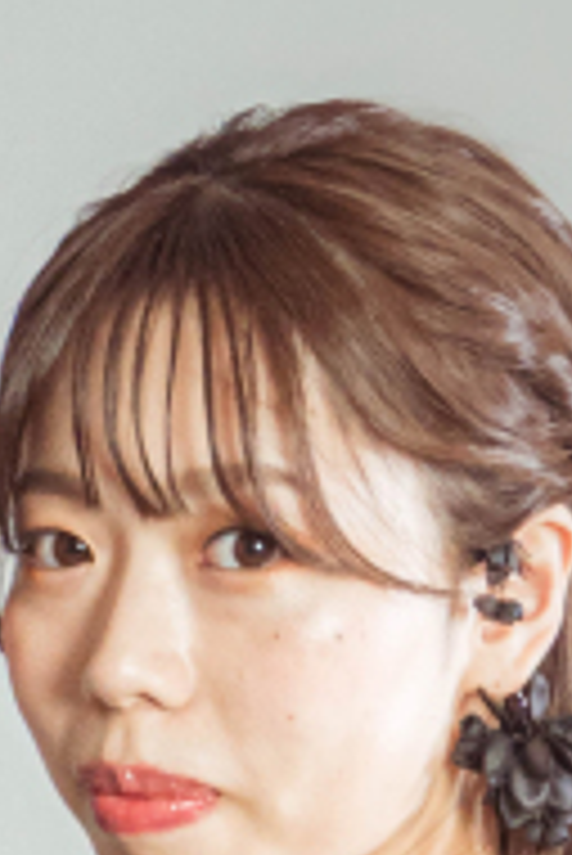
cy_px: 1521
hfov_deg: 6.2
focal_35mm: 221
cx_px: -153
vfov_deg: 8.9
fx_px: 5257
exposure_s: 1/125
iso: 1000
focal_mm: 35
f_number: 13
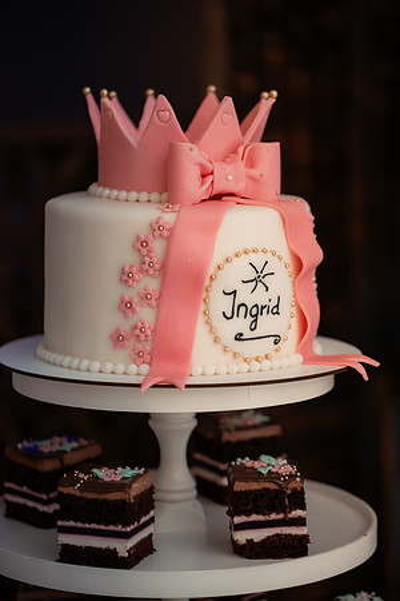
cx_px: 200
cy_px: 300
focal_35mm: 90
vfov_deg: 22.6
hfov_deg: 15.2
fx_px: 1500
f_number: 3.2
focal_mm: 90
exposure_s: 1/250
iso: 2000
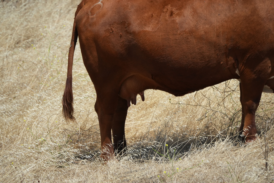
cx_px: 137
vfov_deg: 3.4
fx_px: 3044
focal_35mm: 400
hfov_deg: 5.2
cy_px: 92
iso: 1000
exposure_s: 1/2500
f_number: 6.3
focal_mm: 400
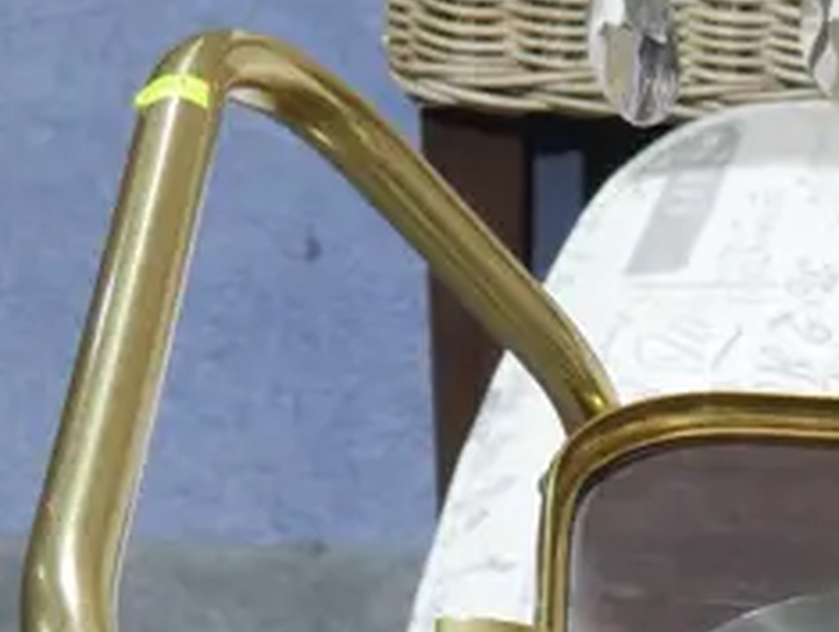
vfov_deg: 8.2
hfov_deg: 10.6
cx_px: 1574
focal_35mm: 174
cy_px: 1237
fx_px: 4224
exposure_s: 1/60
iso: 500
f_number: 4.5
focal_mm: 20
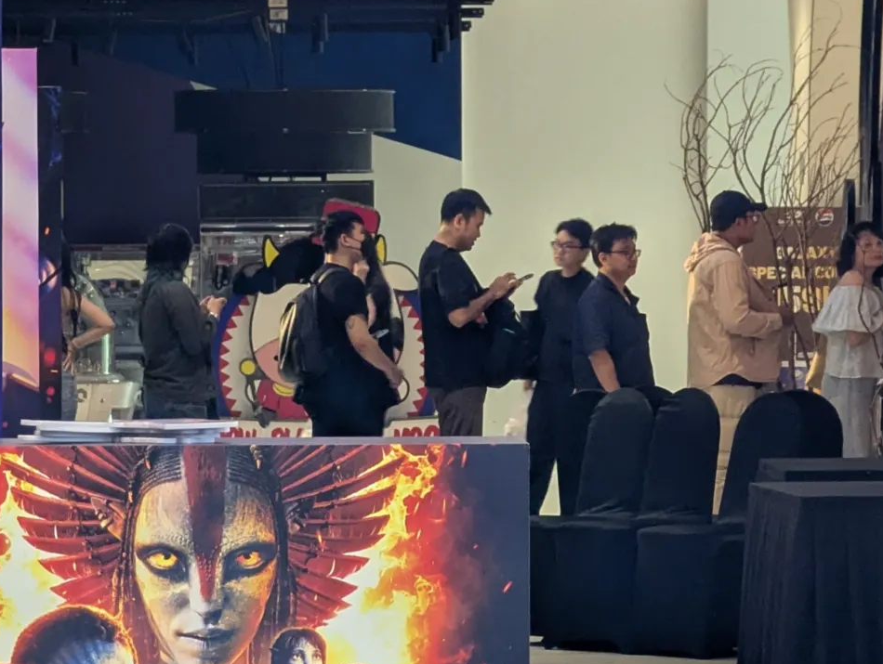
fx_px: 7126
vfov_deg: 5.3
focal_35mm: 279
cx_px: 287
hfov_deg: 7.1
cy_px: 473
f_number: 3.5
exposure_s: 1/50
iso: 192
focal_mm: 19
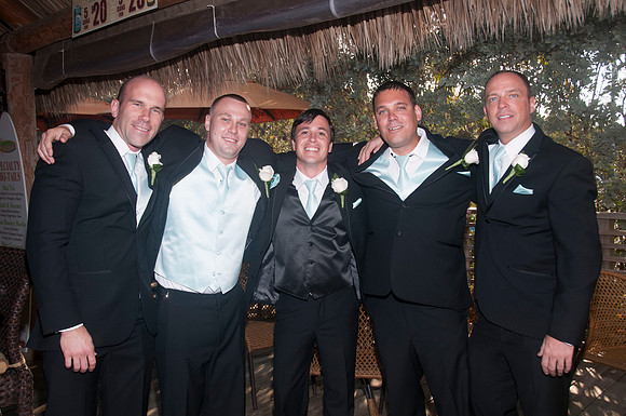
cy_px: 208
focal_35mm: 33
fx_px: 573
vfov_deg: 39.9
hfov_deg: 57.3
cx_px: 313
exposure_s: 1/250
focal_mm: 22
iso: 100
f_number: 5.6
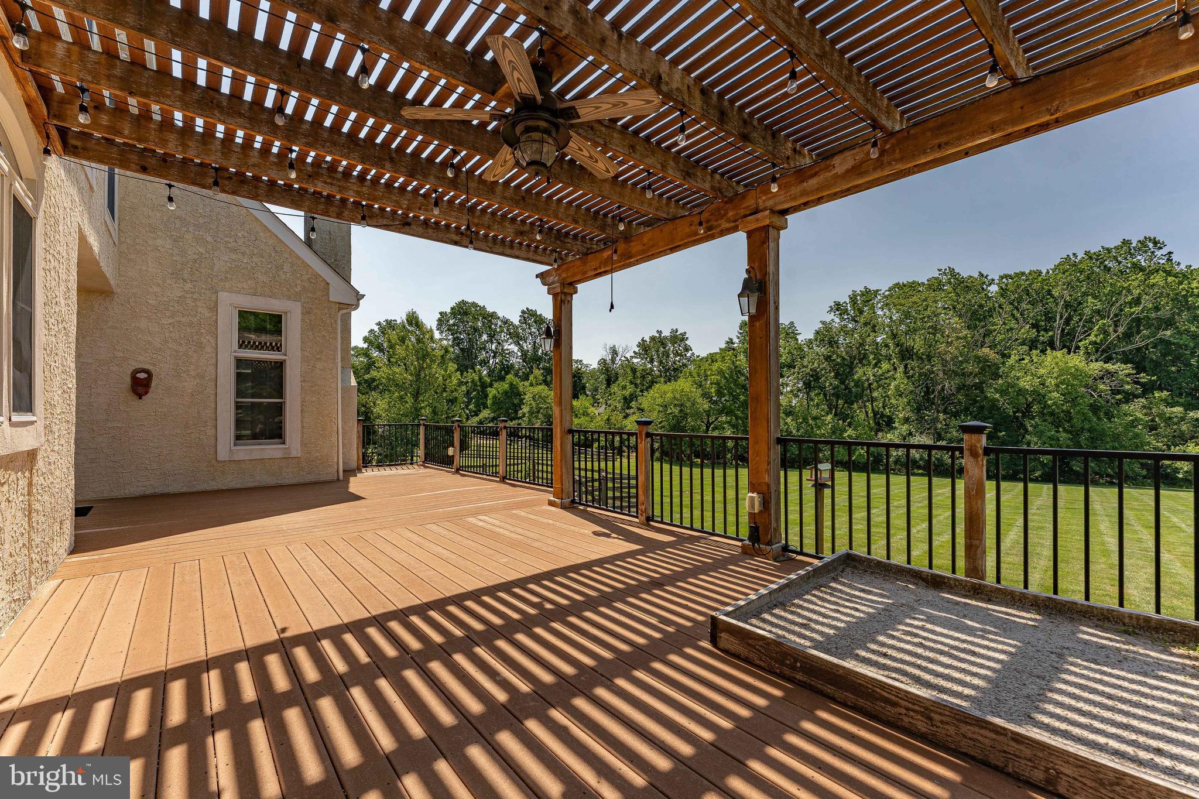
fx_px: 466
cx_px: 600
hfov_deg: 104.3
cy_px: 400
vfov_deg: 81.2
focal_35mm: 14
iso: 125
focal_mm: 14
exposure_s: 1/500
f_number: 9
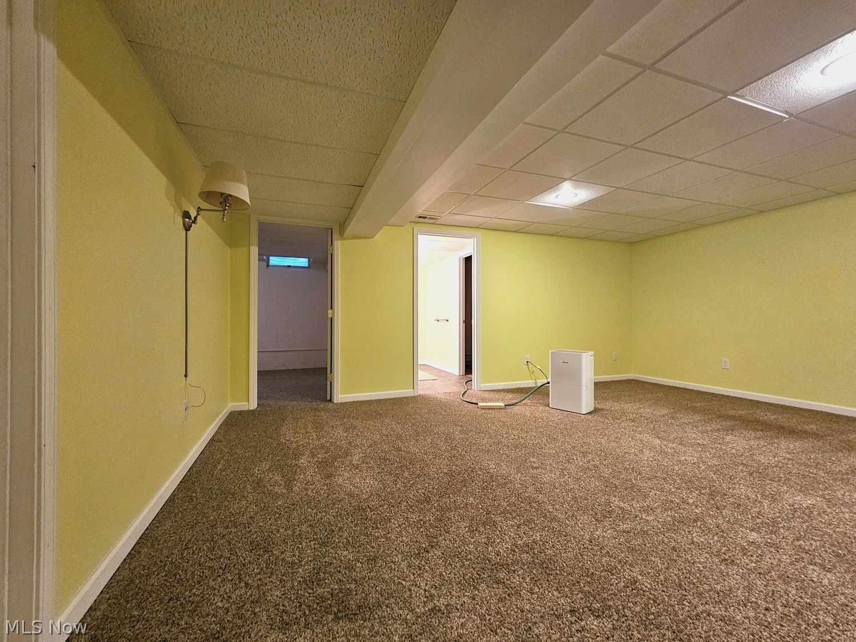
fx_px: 321
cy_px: 321
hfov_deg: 106.2
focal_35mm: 13
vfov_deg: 89.9
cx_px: 428
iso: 500
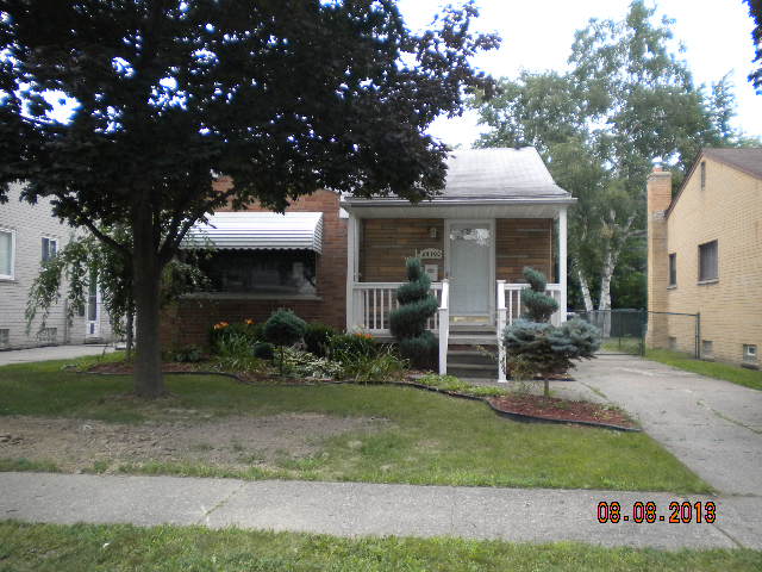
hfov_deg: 52.6
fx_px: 770
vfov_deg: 40.7
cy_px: 286
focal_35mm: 35
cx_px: 381
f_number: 3.1
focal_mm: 6.3
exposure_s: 1/510
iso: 195
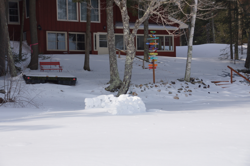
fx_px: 521
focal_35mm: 75
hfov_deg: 27.0
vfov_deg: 18.2
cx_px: 125
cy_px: 83
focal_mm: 50
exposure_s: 1/160
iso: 100
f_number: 6.3
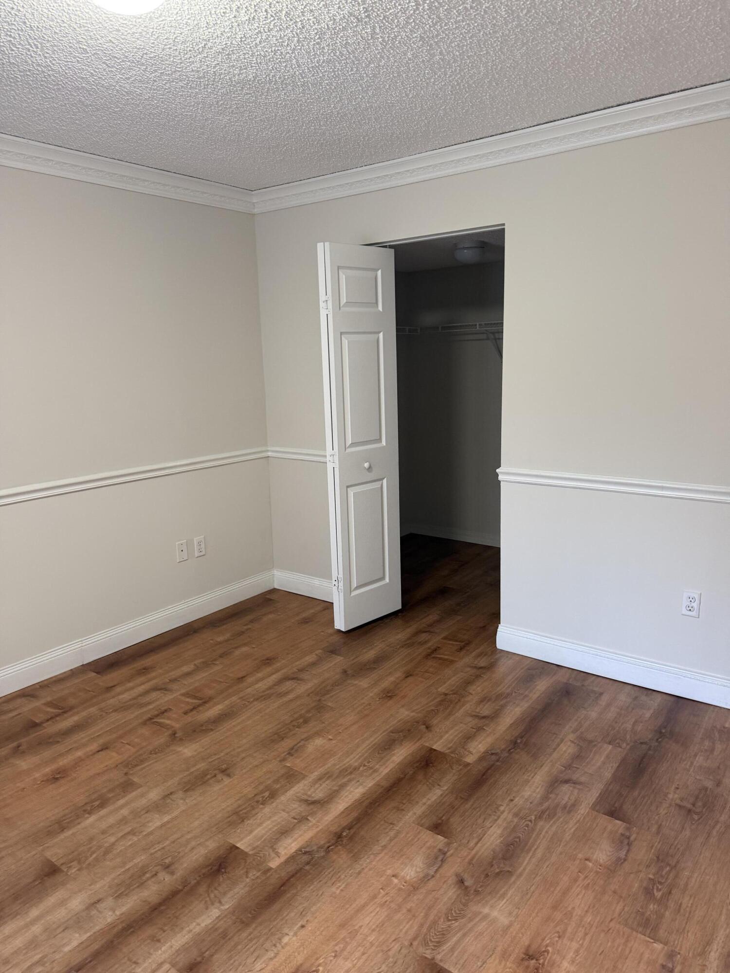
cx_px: 365
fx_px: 675
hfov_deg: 56.8
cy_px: 486
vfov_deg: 71.6
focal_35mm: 24
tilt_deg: -10.0
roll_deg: +2.1
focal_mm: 6.76
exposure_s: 1/60
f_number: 1.78
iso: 250
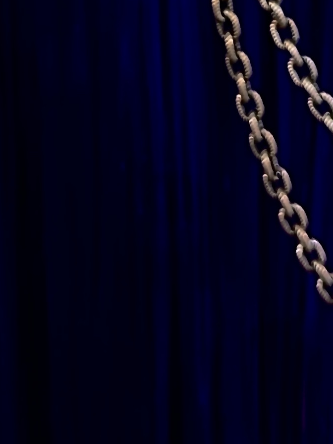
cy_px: -348
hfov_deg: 12.6
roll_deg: +0.4
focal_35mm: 117
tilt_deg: -10.8
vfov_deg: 14.8
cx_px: 264
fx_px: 1501
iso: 125
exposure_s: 1/50
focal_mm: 5.7
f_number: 1.5
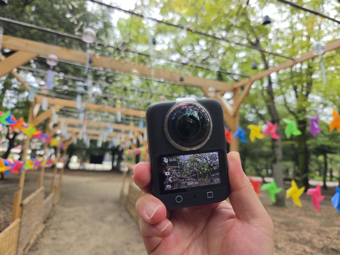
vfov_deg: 58.9
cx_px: 170
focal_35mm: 23
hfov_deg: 73.9
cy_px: 128
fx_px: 226
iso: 80
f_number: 1.8
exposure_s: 1/1120
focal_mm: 5.4
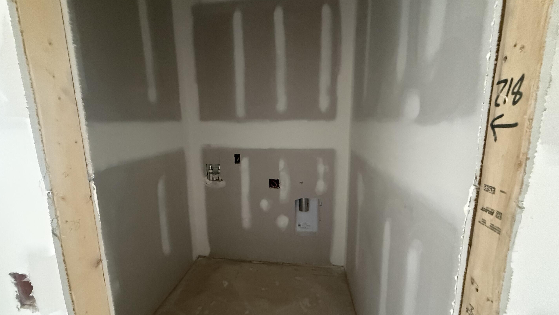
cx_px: 272
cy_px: 165
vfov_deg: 67.1
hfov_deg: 99.3
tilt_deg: -6.8
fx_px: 237
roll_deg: +1.1
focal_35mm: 16
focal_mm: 2.22
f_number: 2.2
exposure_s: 1/60
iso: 1000
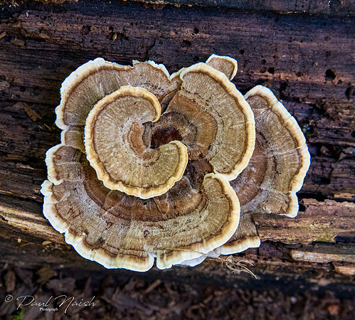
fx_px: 4334
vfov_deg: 4.2
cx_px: 178
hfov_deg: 4.7
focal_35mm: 392
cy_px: 173
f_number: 10
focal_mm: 300
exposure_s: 1/80
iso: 4000
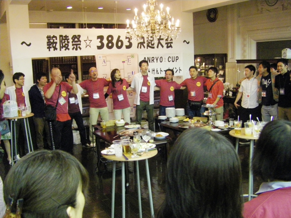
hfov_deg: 49.0
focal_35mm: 38
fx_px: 319
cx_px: 146
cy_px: 109
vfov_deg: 37.7
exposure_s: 1/50
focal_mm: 6.3
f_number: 3.5
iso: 800
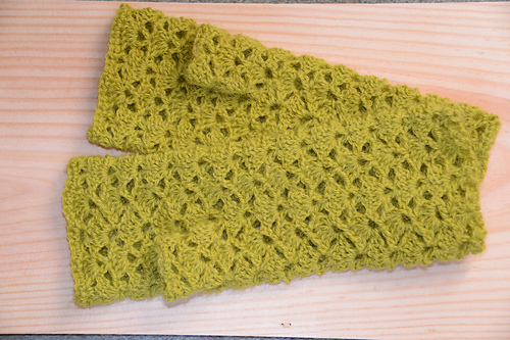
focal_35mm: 78
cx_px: 255
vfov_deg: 17.5
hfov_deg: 26.0
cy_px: 170
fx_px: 1105
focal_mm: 78
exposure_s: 1/80
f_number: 5
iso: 1100
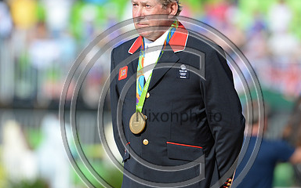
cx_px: 150
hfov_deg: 3.4
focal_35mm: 616
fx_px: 5053
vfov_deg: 2.1
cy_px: 103
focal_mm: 400
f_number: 5.6
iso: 360
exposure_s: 1/1250
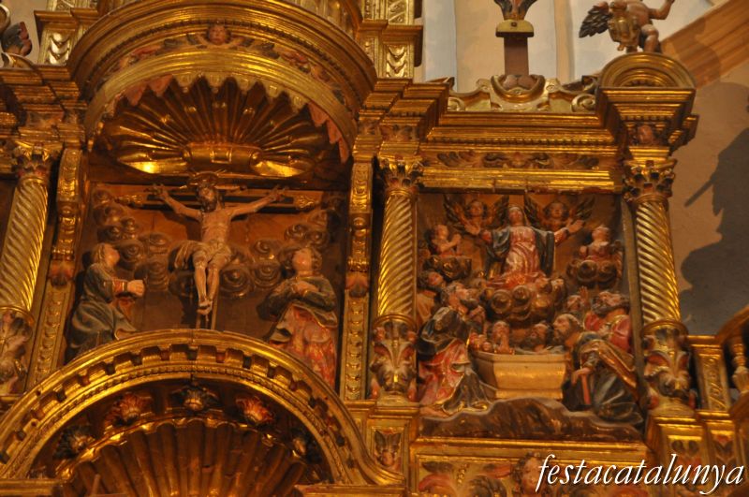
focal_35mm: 93
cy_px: 248
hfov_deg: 21.9
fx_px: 1932
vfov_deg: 14.7
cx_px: 374
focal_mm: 62
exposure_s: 1/25
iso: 1600
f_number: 4.8
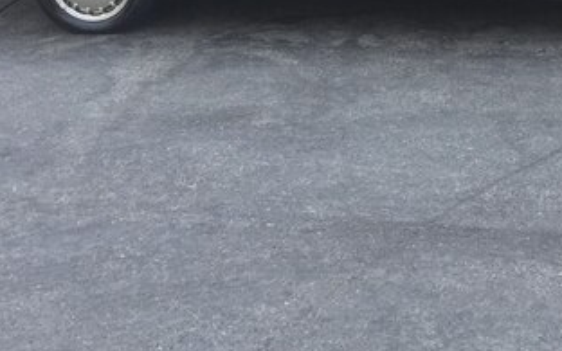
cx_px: 346
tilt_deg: -10.0
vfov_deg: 18.8
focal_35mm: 65
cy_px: -82
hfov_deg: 31.4
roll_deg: +1.0
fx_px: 996
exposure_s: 1/114
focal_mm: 4.15
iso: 32
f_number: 2.2
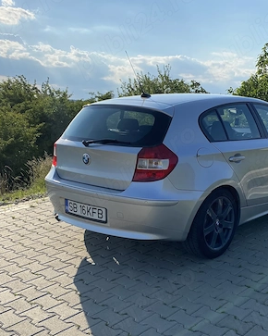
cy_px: 181
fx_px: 417
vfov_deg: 43.8
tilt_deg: -7.1
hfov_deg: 34.9
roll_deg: -1.8
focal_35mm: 42
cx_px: 201
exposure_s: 1/4115
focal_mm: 4.25
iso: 32
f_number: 1.8
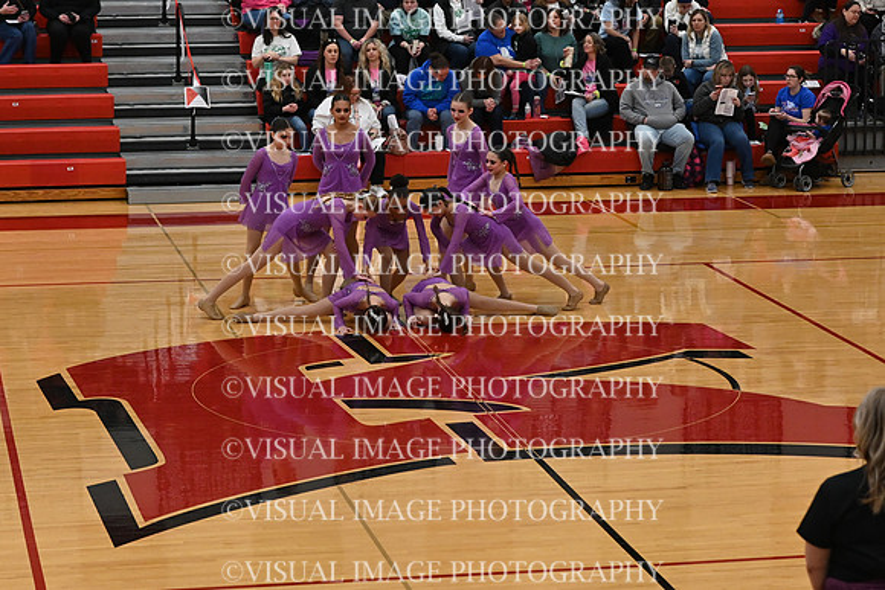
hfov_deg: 19.5
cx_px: 442
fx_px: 2582
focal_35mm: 105
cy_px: 295
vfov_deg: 13.0
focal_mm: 70
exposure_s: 1/400
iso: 5000
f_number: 4
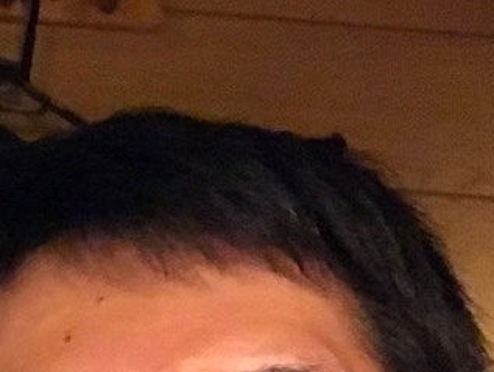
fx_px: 1730
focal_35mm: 121
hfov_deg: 14.8
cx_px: -312
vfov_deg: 11.6
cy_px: 624
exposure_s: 1/15
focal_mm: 2.87
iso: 640
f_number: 2.2
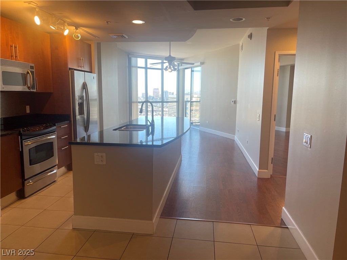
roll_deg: -0.3
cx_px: 174
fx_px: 251
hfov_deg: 69.4
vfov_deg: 54.9
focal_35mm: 25
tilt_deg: -7.6
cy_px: 130
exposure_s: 1/120
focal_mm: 5.1
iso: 64
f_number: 1.6
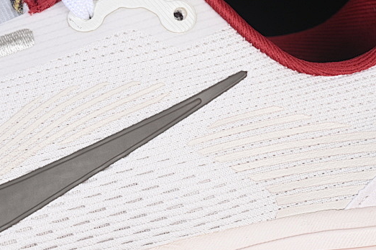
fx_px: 1618
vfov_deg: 8.8
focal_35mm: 155
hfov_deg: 13.2
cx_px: 86
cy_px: 208
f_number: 7.1
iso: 160
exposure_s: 1/80
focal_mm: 50
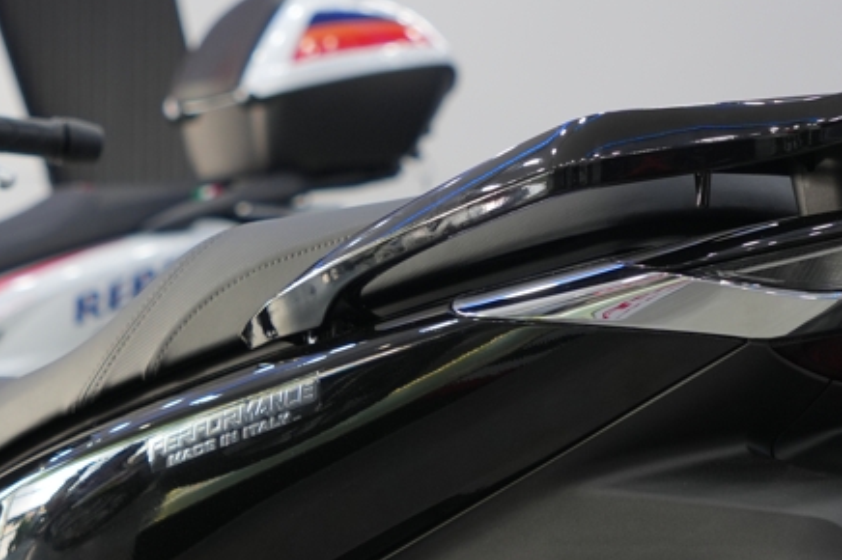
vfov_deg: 10.0
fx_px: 3168
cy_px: 562
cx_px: 423
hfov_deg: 15.1
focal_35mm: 136
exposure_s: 1/60
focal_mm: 32.8
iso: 200
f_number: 2.8
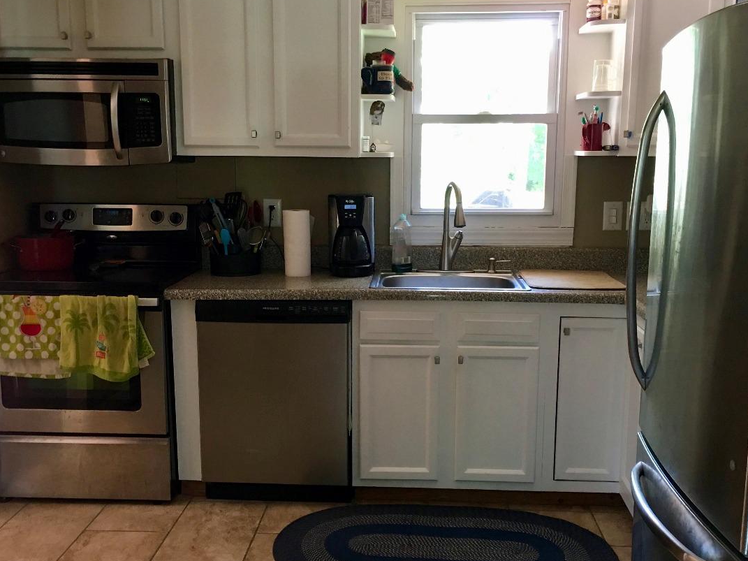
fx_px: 843
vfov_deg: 36.8
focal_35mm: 39
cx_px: 367
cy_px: 312
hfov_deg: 47.9
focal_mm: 4.15
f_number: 2.2
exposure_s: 1/15
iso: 50
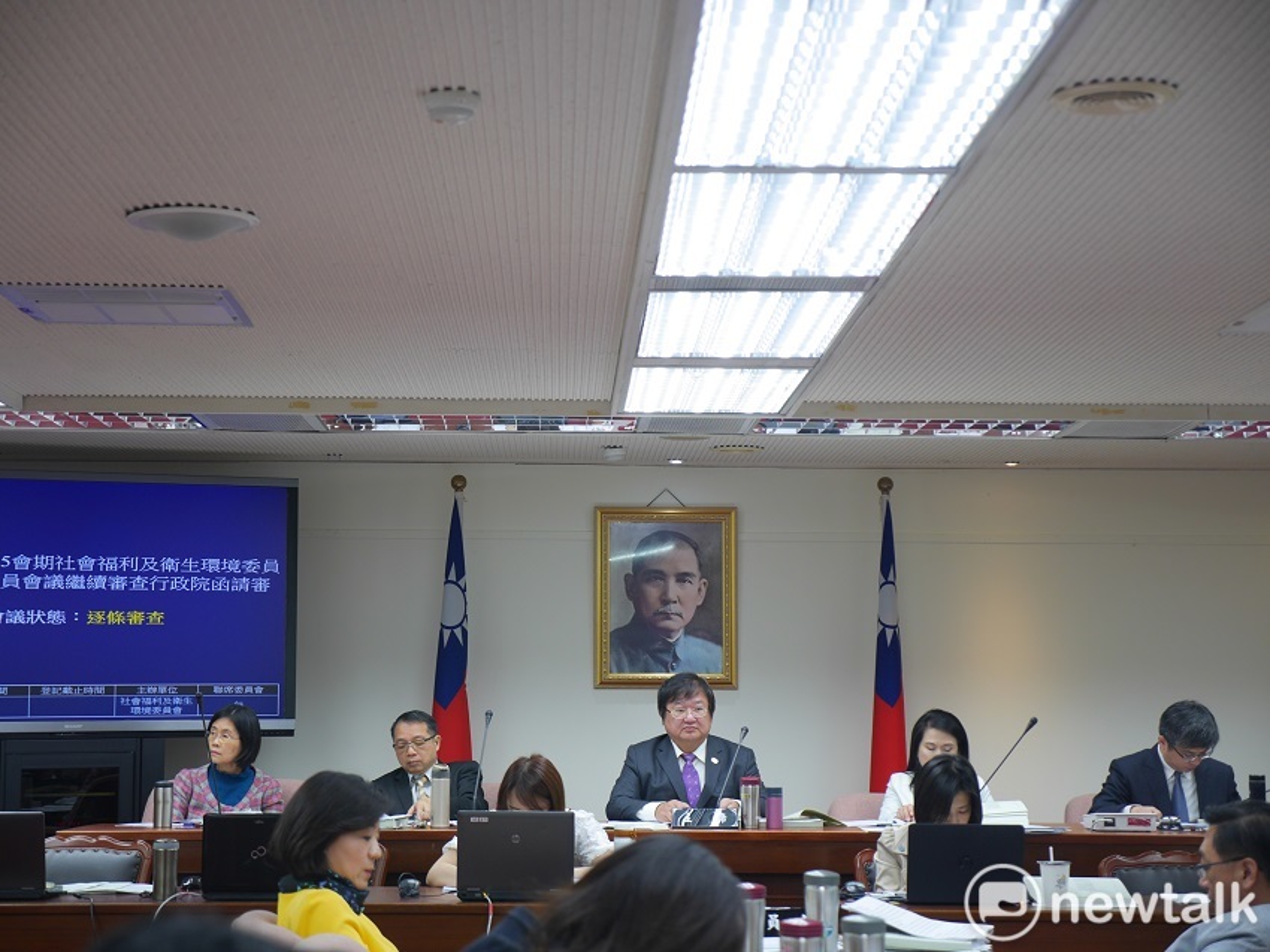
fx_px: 2567
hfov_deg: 27.8
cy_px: 476
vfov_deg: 21.0
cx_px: 635
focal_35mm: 70
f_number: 2.8
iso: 200
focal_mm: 35
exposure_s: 1/80
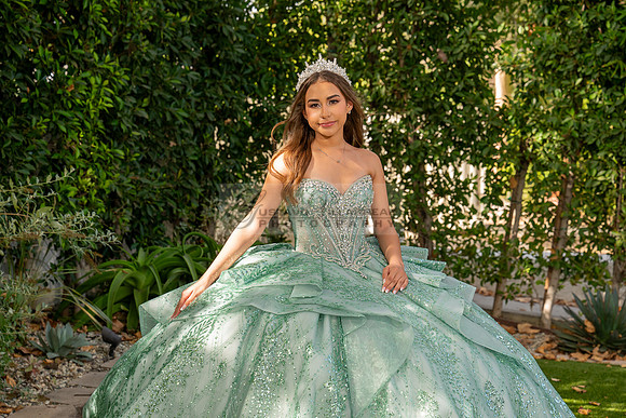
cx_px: 313
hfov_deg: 28.8
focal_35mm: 70
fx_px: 1217
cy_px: 209
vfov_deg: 19.5
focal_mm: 70
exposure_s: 1/200
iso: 200
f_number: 5.6
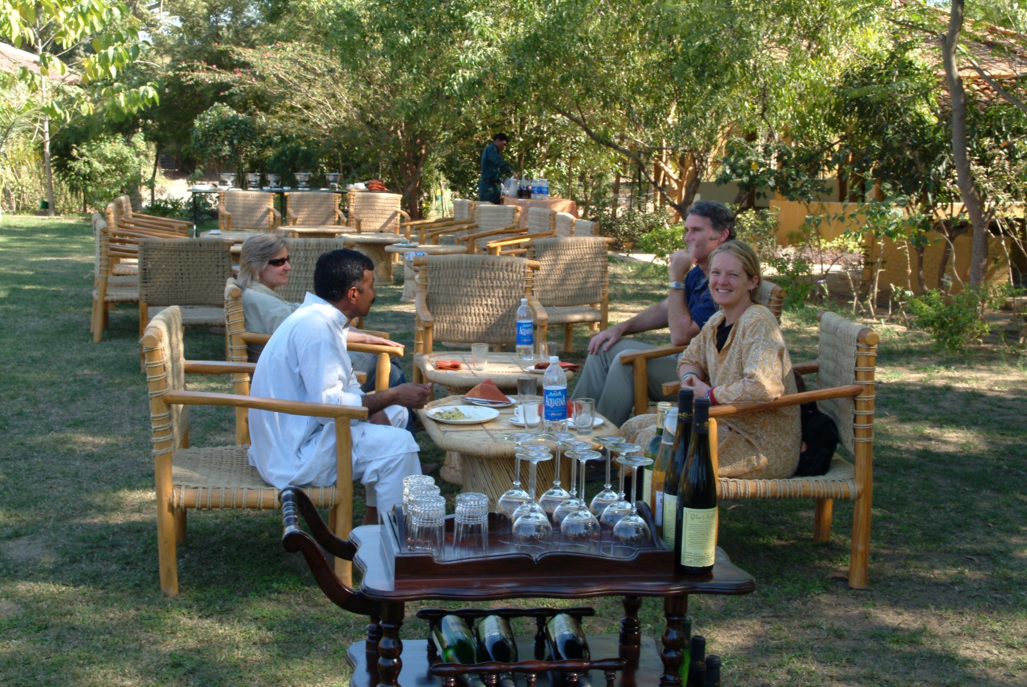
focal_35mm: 51
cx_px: 514
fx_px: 1456
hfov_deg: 38.8
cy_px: 344
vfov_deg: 26.5
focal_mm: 34
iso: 100
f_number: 13
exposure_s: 1/10
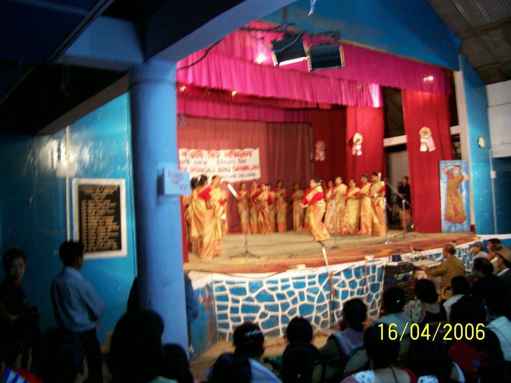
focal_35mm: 34
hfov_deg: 54.0
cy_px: 192
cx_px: 256
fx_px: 502
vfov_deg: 41.8
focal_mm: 5.6
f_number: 2.7
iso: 160
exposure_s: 1/8.91
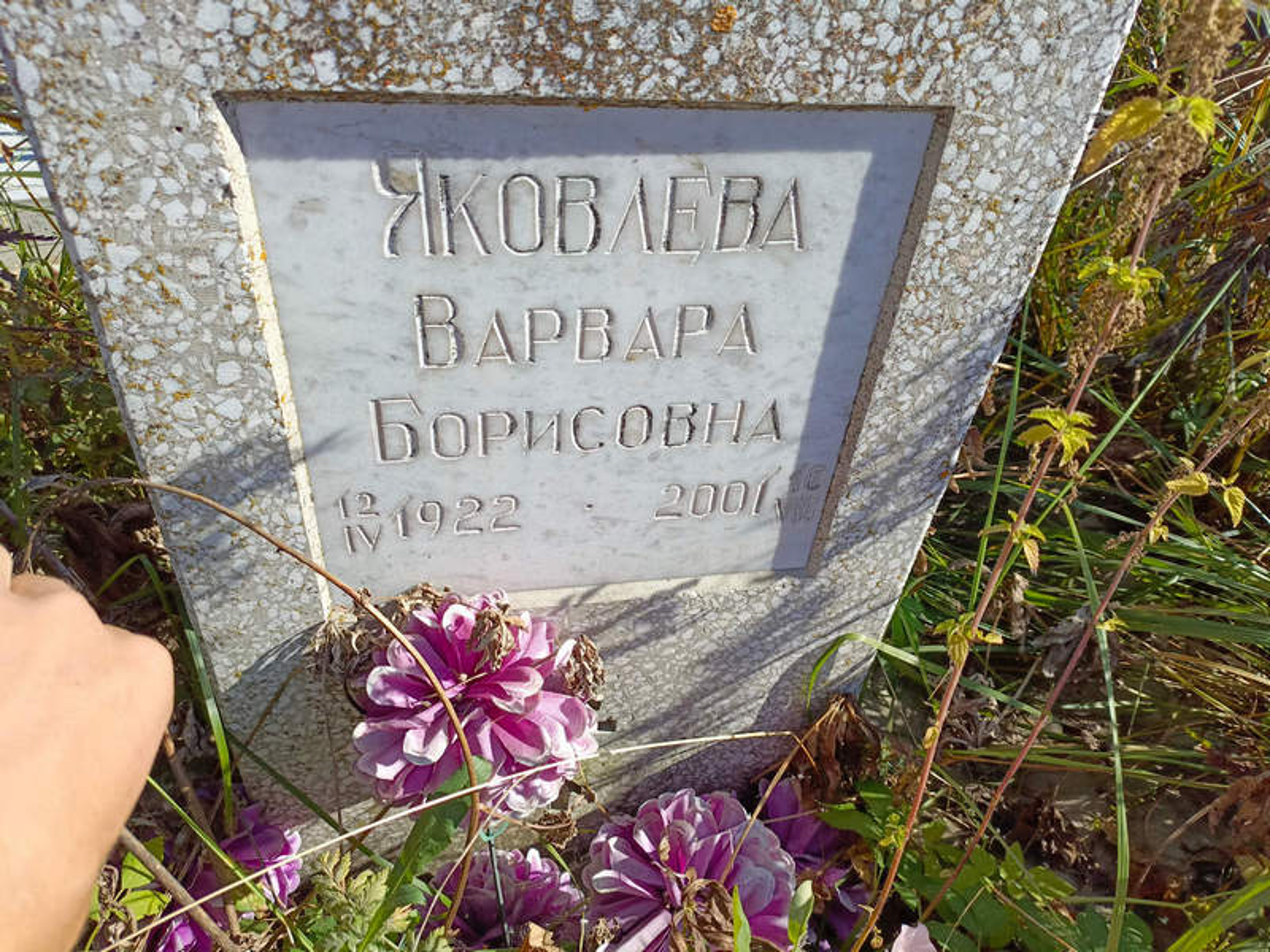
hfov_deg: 69.4
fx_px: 917
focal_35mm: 25
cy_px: 476
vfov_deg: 54.9
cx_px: 635
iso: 116
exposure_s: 1/755
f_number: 1.69
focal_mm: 4.76
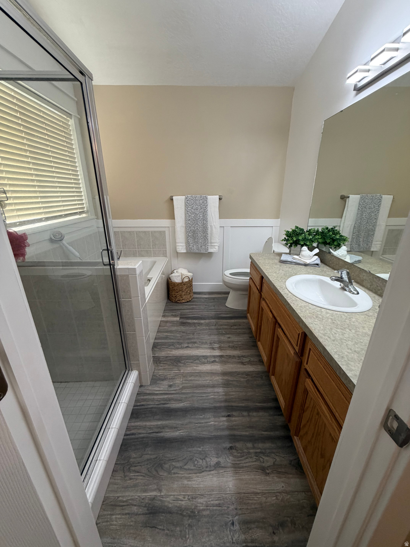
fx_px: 221
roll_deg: +0.0
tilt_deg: -20.4
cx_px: 205
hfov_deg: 85.7
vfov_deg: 102.1
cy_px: 274
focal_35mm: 14
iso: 250
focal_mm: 2.22
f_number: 2.2
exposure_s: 1/120
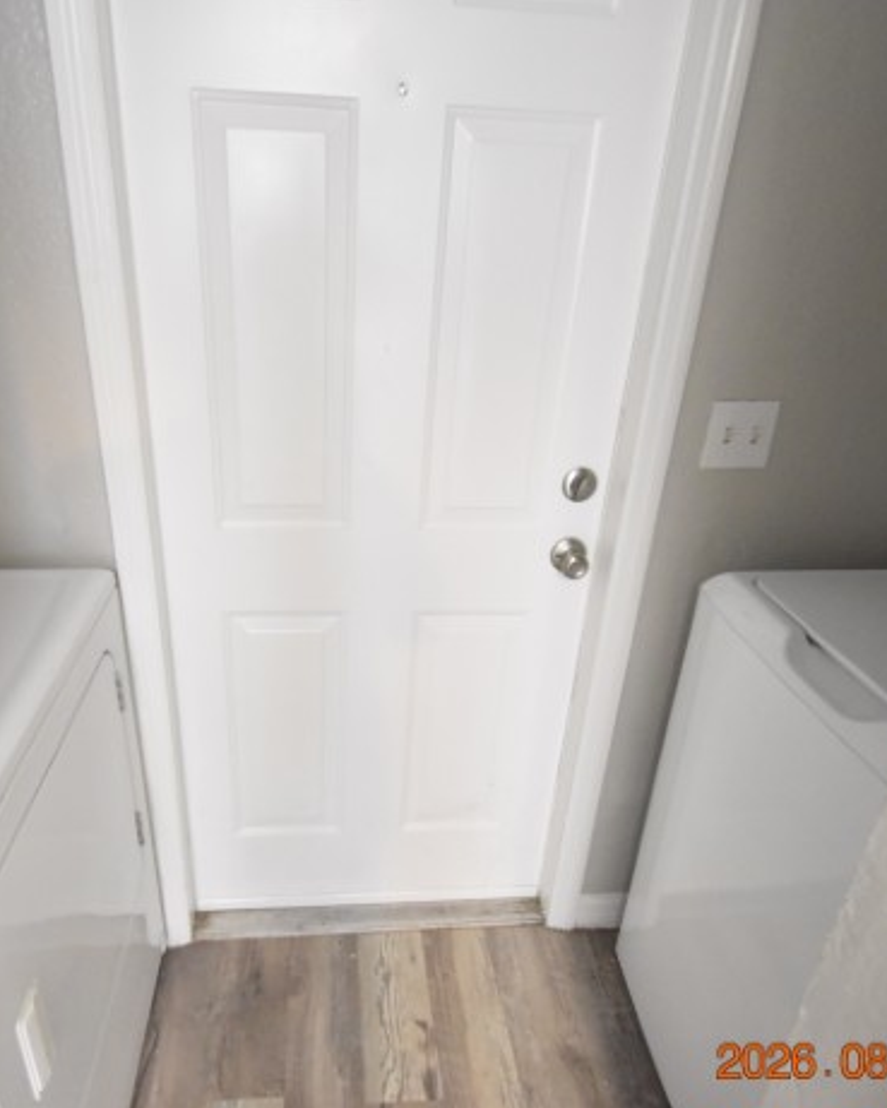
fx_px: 722
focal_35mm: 22
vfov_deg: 75.0
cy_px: 572
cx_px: 399
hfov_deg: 63.0
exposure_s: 1/60
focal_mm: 10
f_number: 3.5
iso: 4500
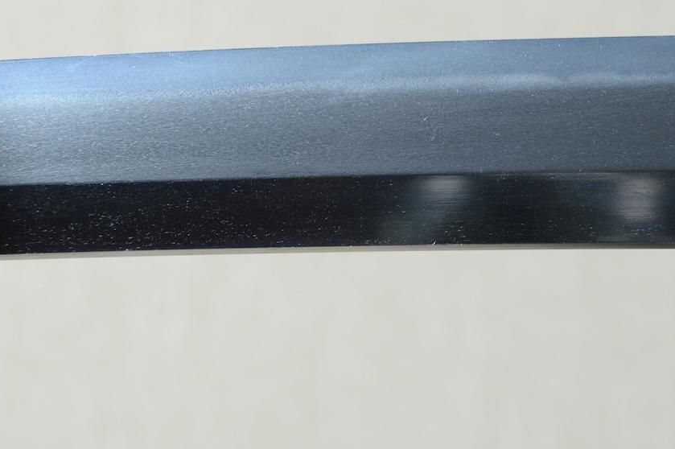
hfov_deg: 9.7
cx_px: 531
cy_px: 91
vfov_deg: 6.4
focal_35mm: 213
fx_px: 3987
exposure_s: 1/2
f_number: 11
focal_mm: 85
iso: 400
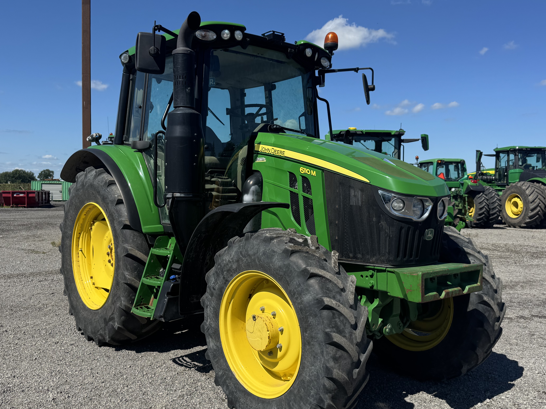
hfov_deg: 55.3
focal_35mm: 33
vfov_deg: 42.9
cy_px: 213
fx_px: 521
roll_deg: +0.5
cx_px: 263
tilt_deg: -1.0
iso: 80
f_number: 1.78
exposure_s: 1/4950
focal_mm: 6.76
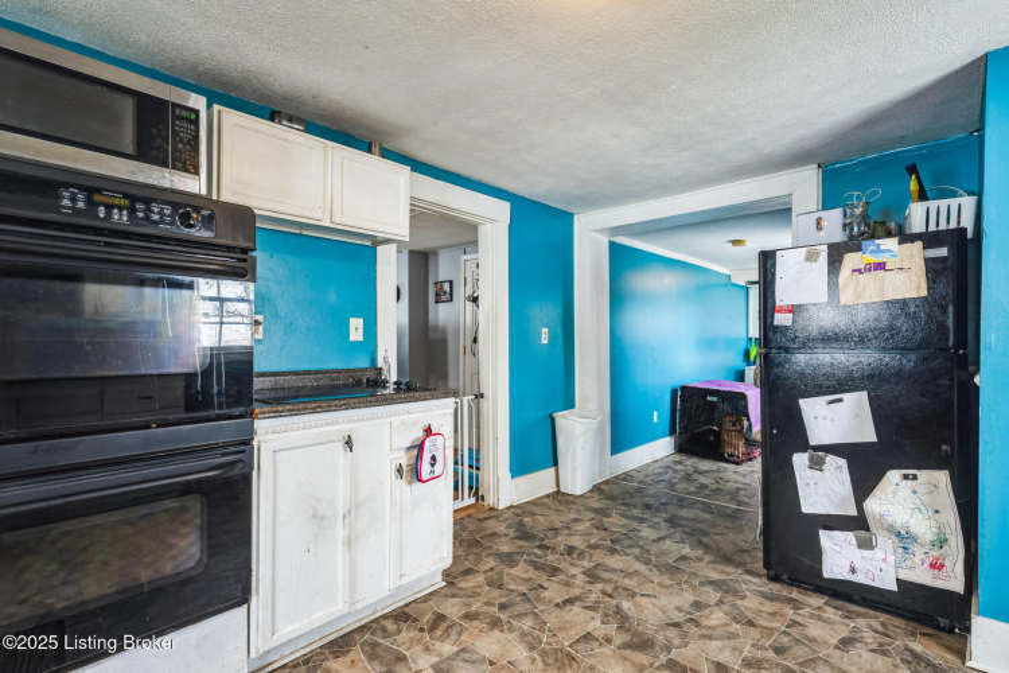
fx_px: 476
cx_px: 504
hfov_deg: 93.3
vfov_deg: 70.4
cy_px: 336
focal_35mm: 17
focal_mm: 17
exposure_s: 1/10
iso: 200
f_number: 8
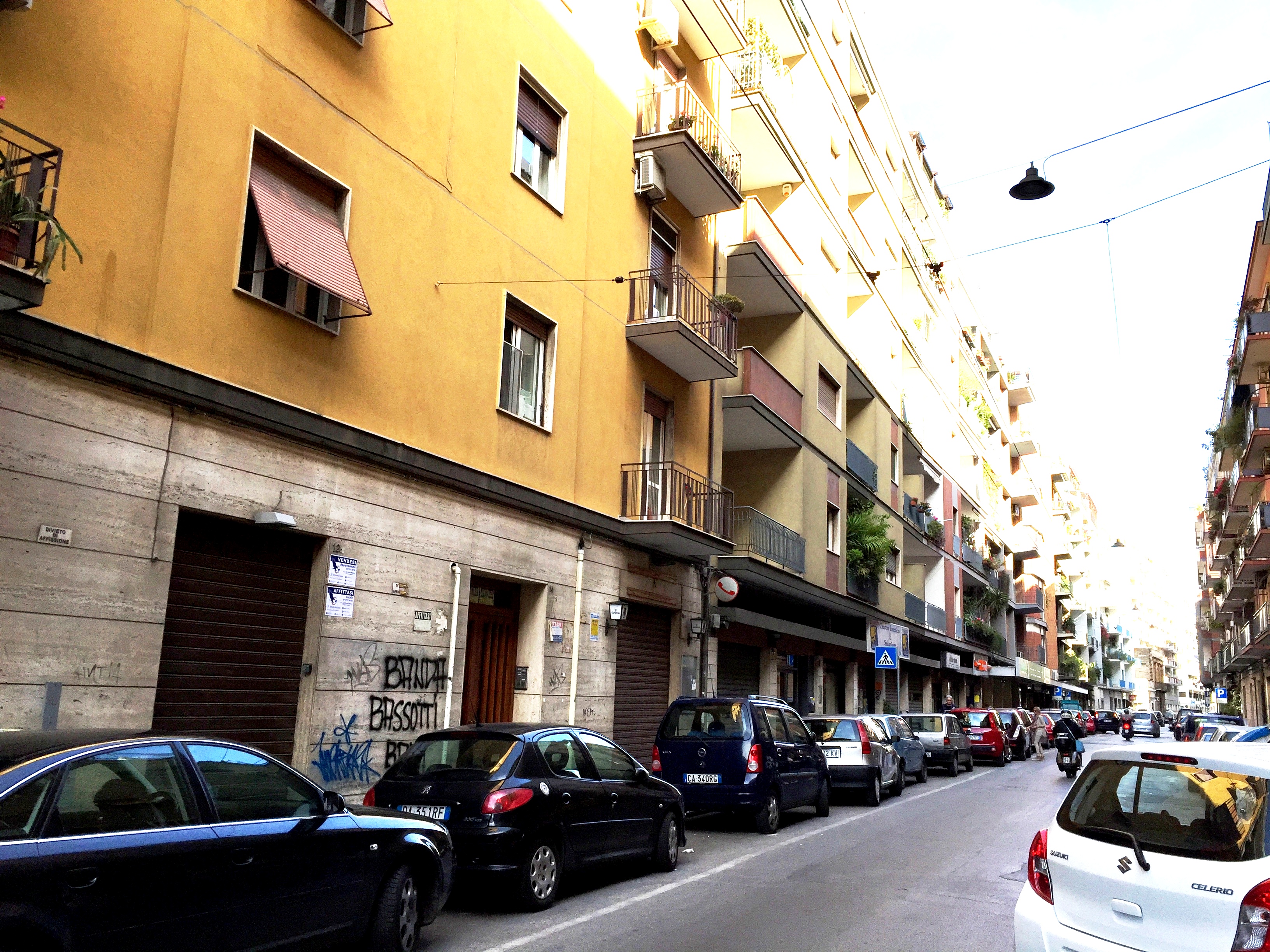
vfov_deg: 48.2
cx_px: 635
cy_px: 476
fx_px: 1064
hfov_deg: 61.7
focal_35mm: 29
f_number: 2.2
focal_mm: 4.15
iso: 32
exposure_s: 1/775
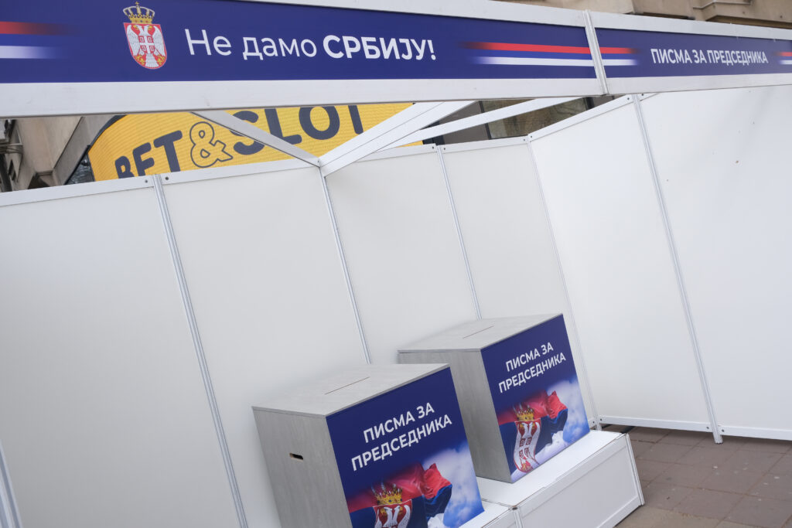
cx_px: 396
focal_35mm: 27
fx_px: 594
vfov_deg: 47.9
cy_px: 264
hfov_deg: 67.4
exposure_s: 1/240
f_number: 5.6
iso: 160
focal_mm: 18
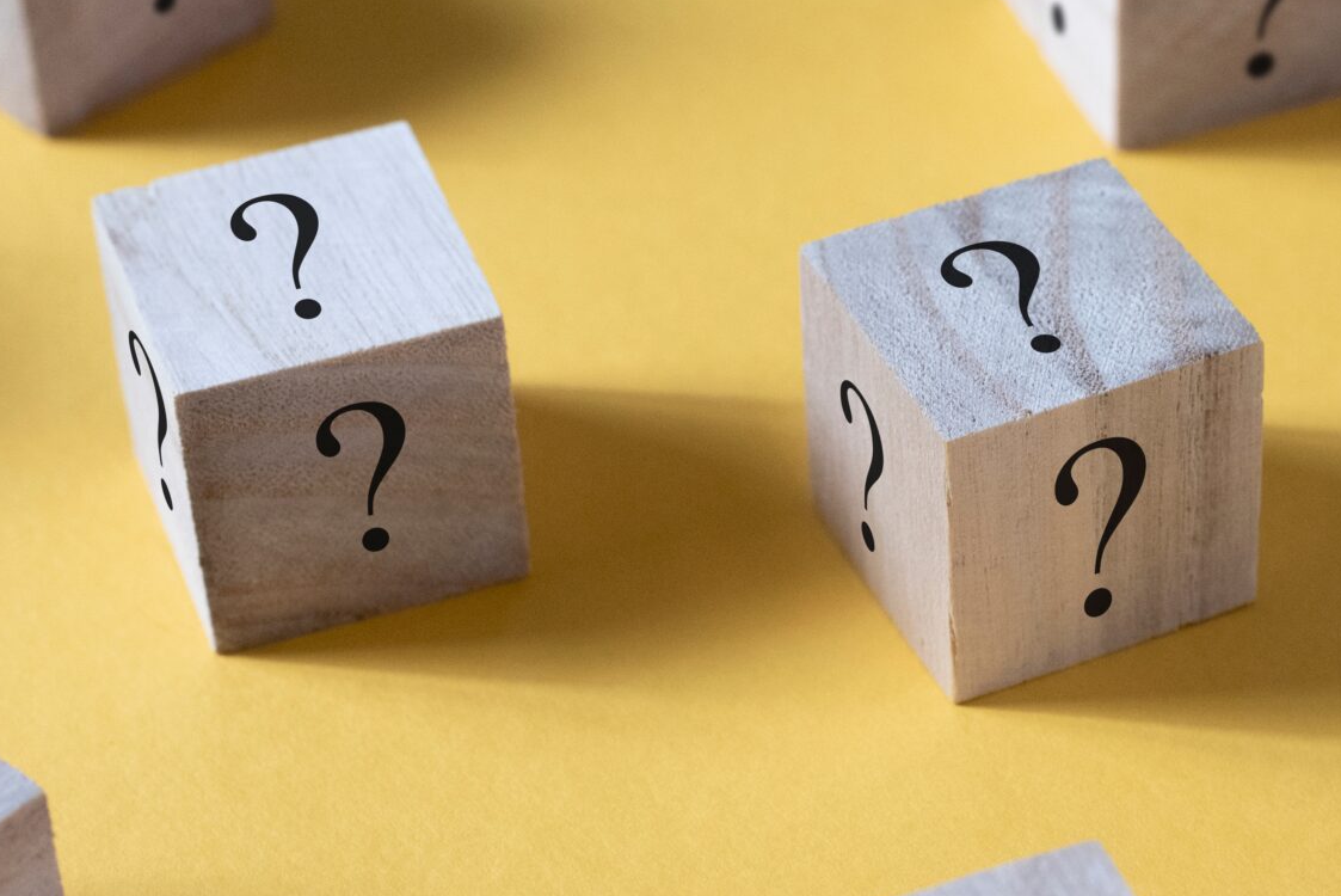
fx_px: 4248
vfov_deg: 12.0
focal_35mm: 114
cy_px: 531
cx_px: 697
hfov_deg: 17.9
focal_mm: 50
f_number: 7.1
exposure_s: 1/125
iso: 1600
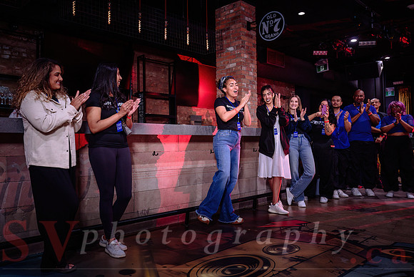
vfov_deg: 42.8
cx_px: 183
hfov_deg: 60.7
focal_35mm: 31
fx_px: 352
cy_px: 124
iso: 1000
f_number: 4.5
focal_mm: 27
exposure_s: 1/60
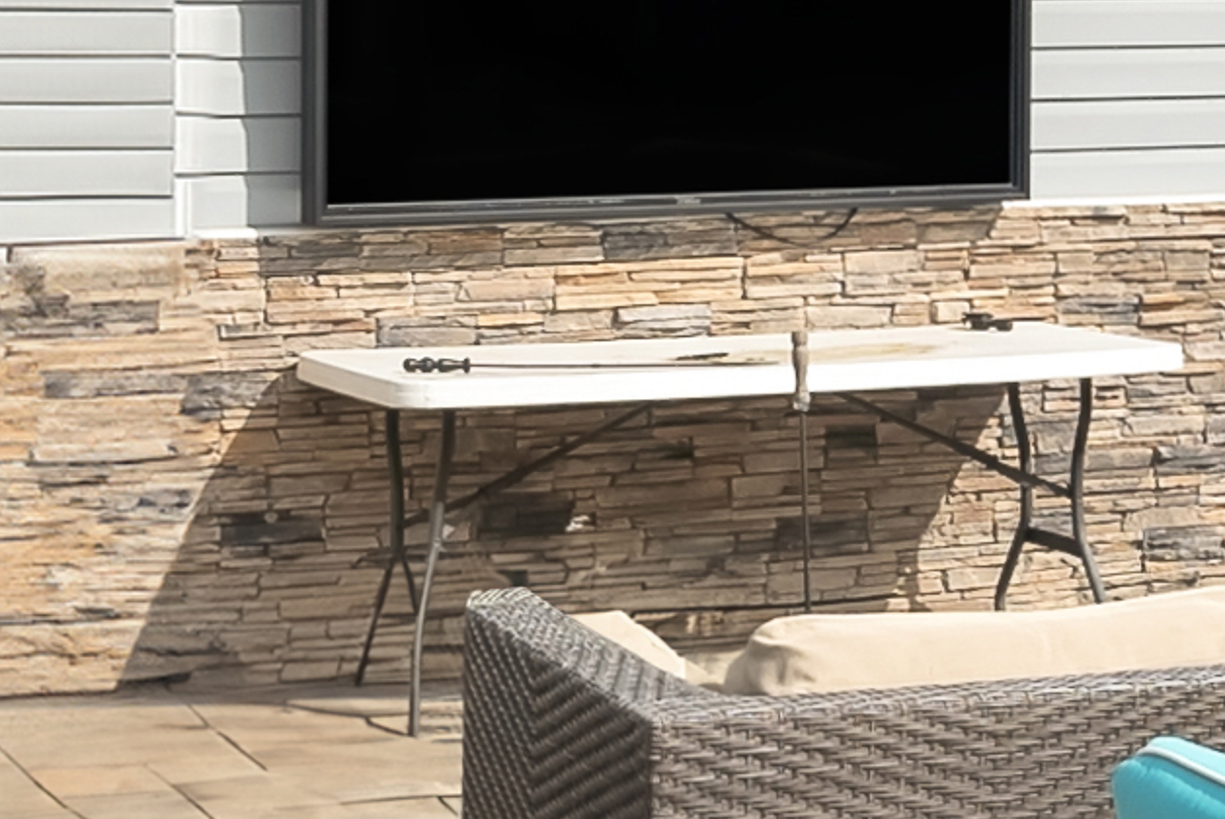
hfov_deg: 18.6
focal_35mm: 108
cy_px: 0
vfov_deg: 12.6
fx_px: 3678
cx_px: 1100
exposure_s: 1/250
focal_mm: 16
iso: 100
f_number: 8
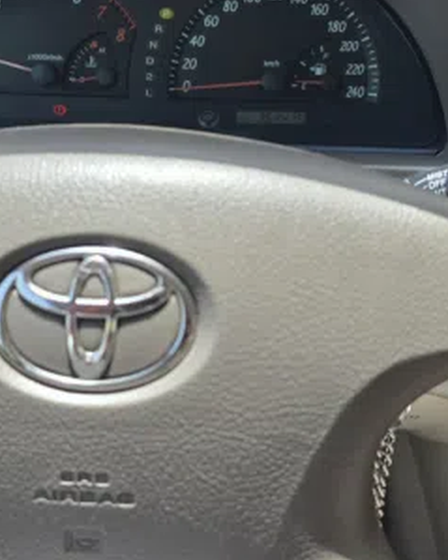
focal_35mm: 48
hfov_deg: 31.4
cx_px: 189
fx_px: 796
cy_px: 202
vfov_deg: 38.5
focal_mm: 6.3
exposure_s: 1/271
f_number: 1.7
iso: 12
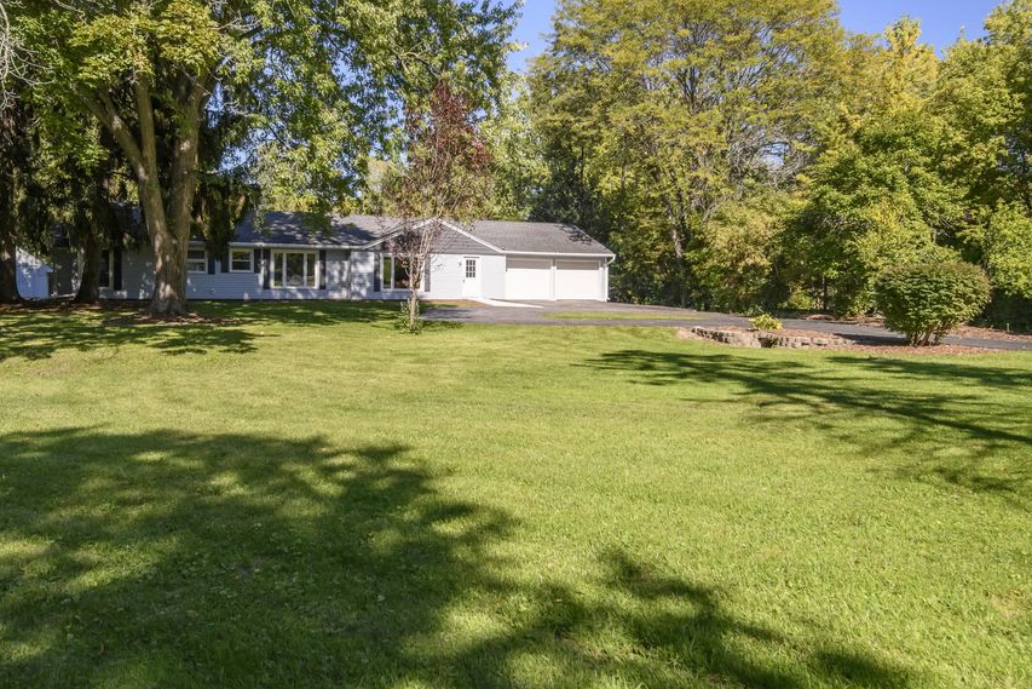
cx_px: 515
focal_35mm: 30
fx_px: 860
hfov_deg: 61.9
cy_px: 298
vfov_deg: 43.5
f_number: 8
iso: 400
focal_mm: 25
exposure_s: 1/500
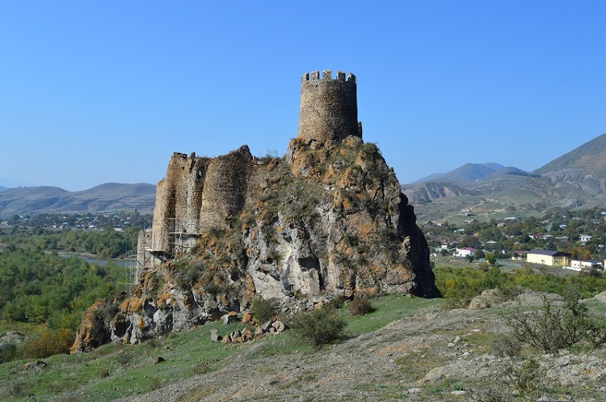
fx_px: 605
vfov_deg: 36.7
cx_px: 303
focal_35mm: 36
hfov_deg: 53.2
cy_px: 201
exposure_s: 1/500
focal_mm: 24
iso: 400
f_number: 11
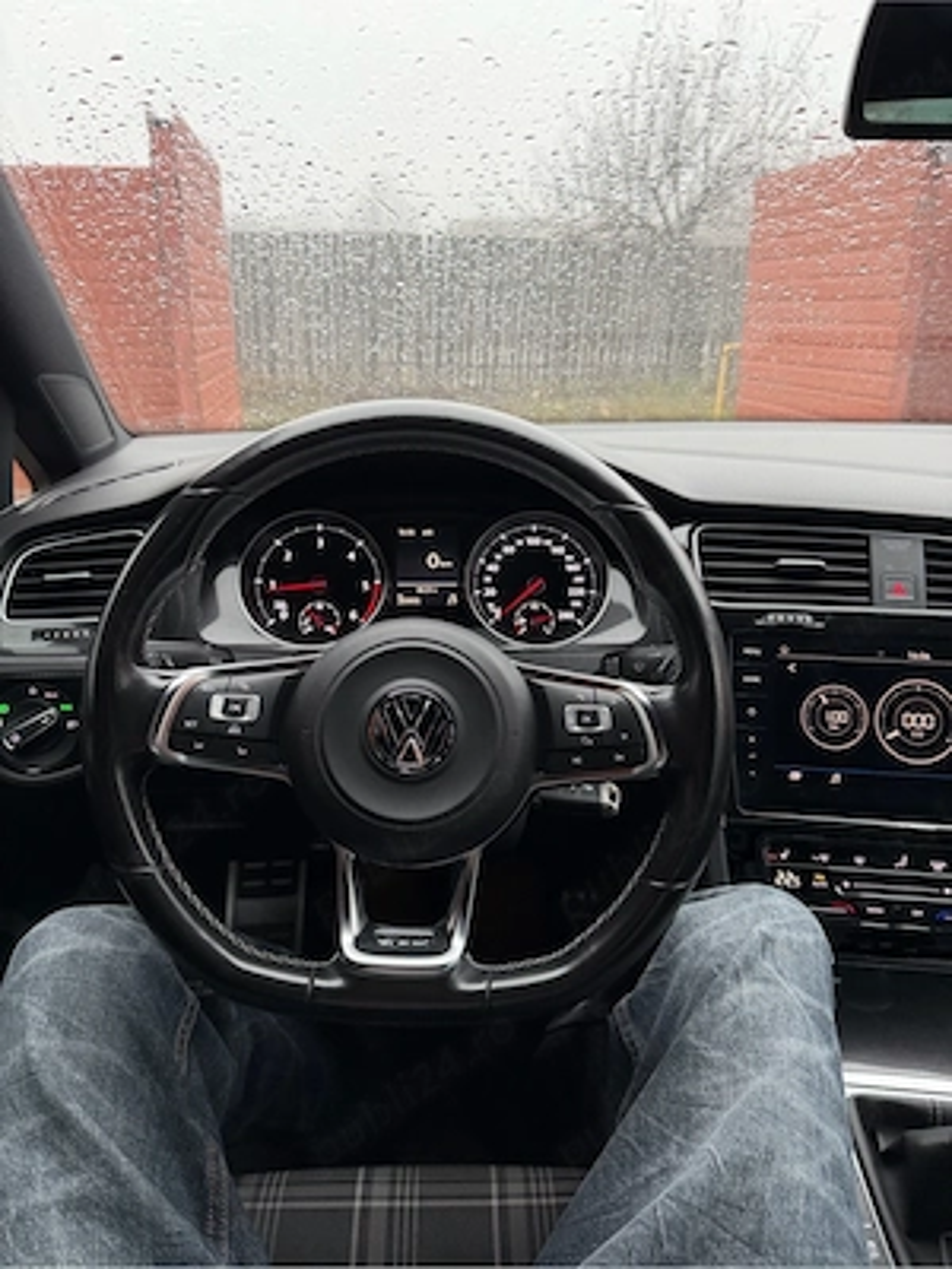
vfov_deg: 71.6
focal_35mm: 24
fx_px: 880
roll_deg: +0.5
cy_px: 634
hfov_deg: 56.8
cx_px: 476
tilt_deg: -19.6
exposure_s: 1/60
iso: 250
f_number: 1.78
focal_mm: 6.76
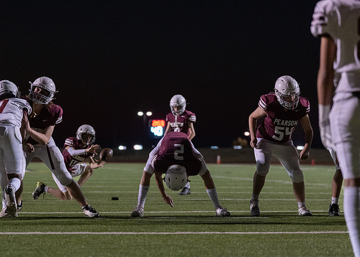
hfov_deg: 13.4
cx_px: 171
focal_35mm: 150
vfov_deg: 9.6
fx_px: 1537
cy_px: 144
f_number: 2.8
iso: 2500
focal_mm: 103
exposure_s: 1/1000
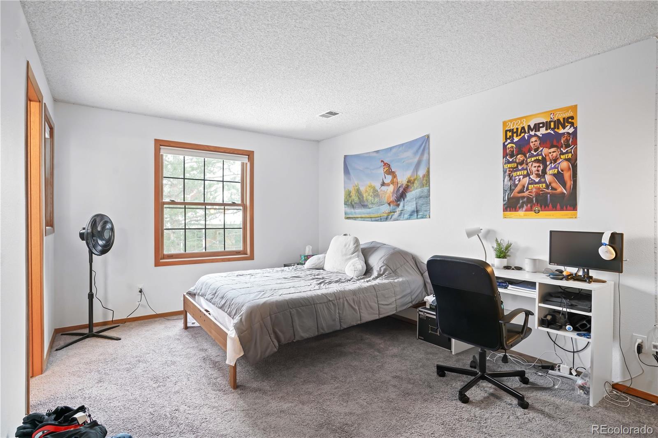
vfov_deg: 67.4
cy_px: 219
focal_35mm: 18
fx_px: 329
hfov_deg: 90.0
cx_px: 329
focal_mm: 18
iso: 400
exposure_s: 1/1.67
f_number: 8
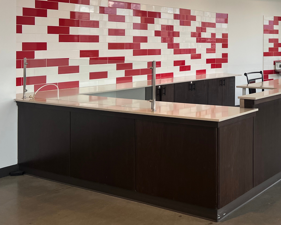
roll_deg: +0.5
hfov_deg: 35.1
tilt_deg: +0.3
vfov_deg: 29.9
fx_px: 408
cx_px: 268
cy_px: 37
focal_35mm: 49
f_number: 1.5
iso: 40
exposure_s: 1/246
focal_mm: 5.7
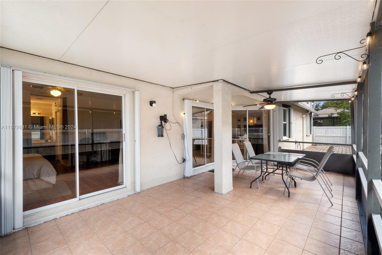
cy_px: 128
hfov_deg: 100.4
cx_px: 191
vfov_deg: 77.3
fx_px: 159
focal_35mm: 15
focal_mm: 10
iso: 500
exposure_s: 1/13
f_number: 9
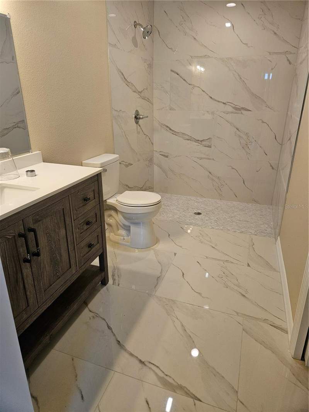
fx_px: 274
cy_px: 206
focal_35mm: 23
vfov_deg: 73.9
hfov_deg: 58.9
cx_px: 154
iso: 100
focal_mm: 5.4
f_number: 1.8
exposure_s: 1/120
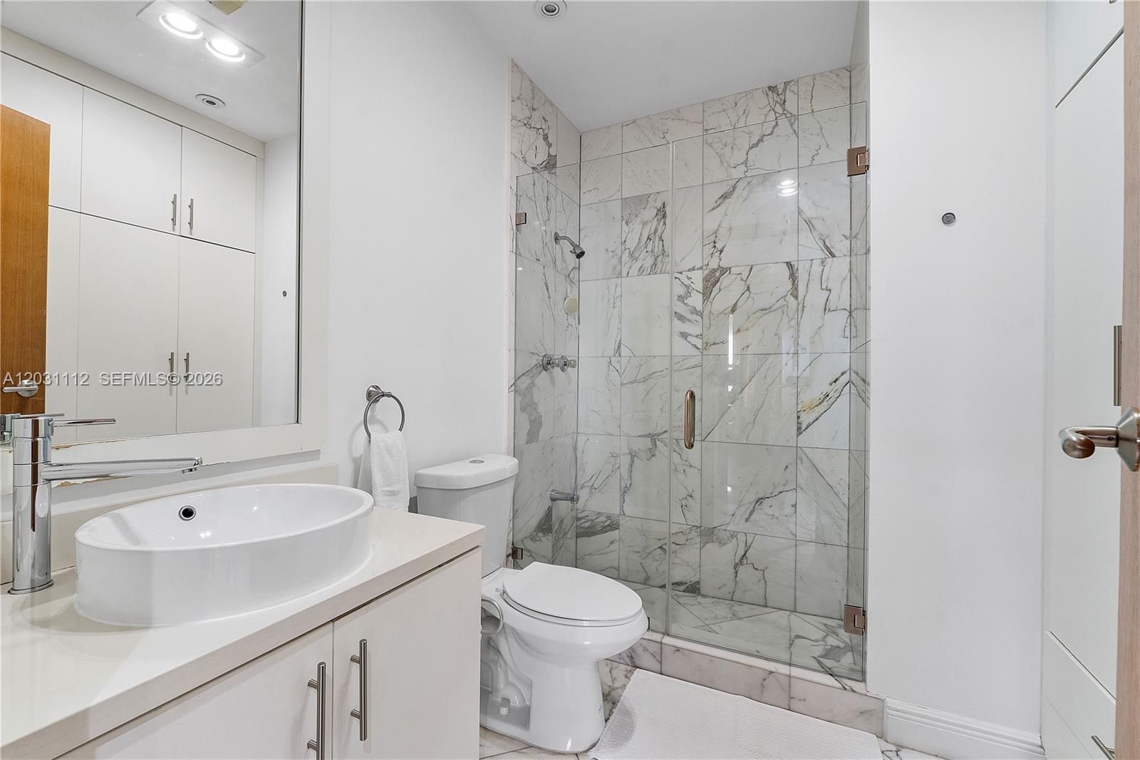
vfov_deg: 77.3
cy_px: 380
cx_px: 570
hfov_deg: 100.4
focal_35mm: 15
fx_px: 475
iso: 160
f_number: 11
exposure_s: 1/4
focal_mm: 10
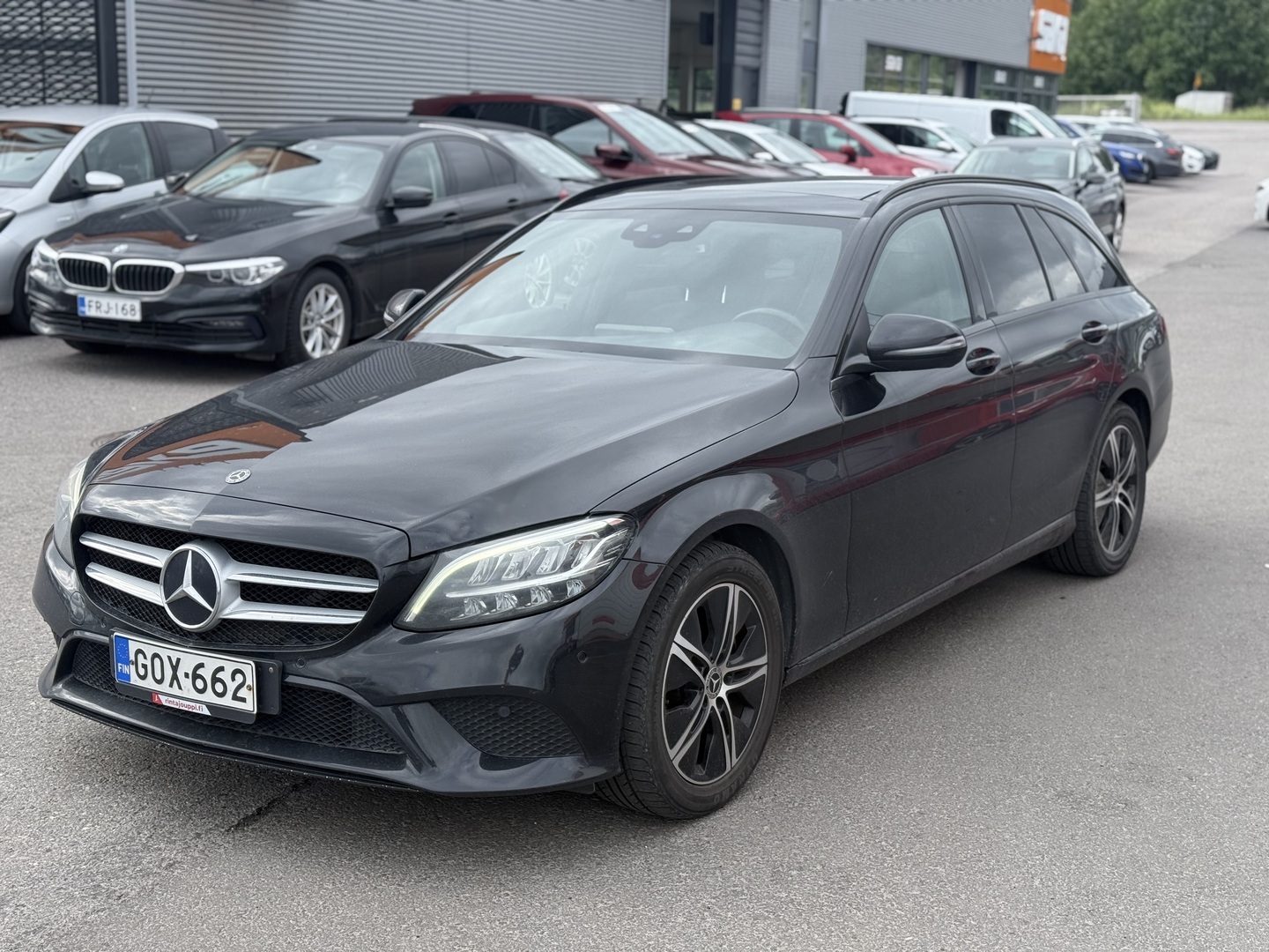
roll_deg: -1.8
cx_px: 634
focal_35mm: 48
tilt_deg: -12.2
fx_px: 1760
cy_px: 476
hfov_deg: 39.7
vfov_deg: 30.3
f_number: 1.78
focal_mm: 6.76
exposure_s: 1/1456
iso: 80
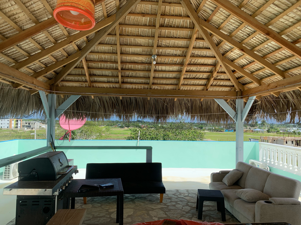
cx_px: 150
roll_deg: +0.0
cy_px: 112
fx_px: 226
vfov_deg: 53.1
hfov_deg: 67.3
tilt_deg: +3.1
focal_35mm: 26
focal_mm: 4.25
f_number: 1.8
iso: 25
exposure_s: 1/1427
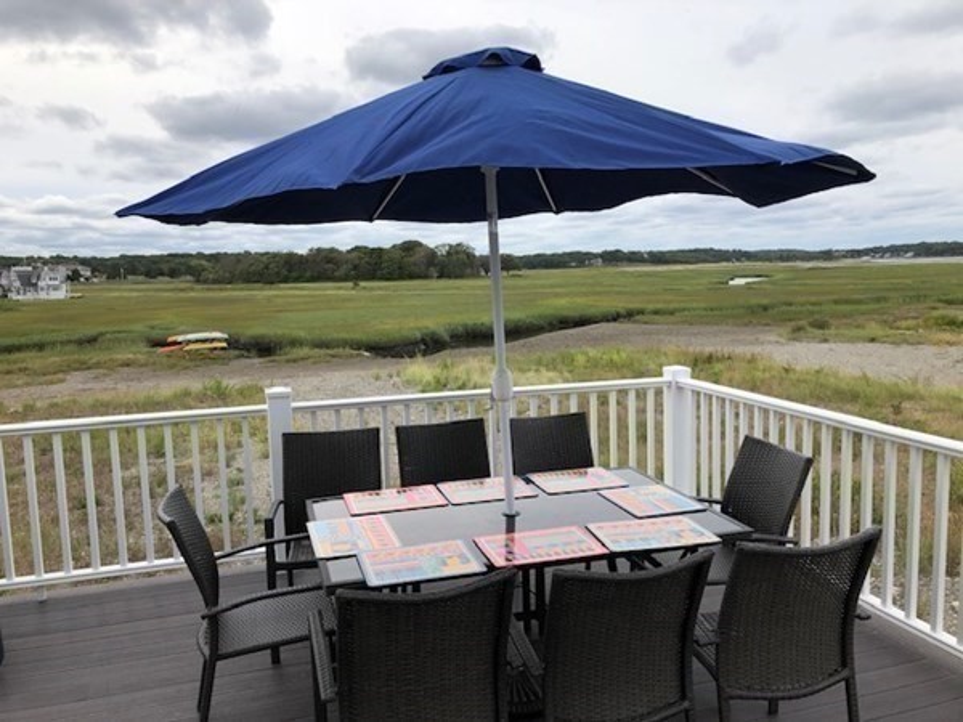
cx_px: 482
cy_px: 361
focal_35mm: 28
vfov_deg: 49.7
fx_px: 779
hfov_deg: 63.4
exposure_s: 1/2208
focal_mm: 4
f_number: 1.8
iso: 20
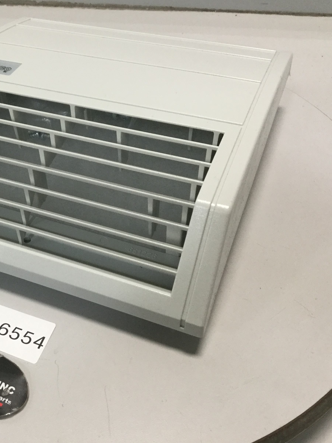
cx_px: 53
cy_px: 222
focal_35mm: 42
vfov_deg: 44.8
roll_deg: +6.4
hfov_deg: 33.1
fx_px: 537
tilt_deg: -44.7
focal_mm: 3.3
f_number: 2.4
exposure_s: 1/30
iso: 50
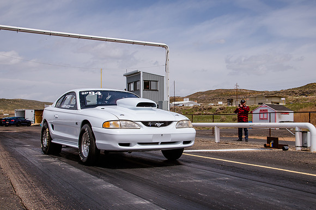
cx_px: 165
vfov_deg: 32.1
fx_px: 365
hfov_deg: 46.8
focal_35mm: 42
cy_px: 107
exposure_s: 1/500
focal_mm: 35
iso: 200
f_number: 10
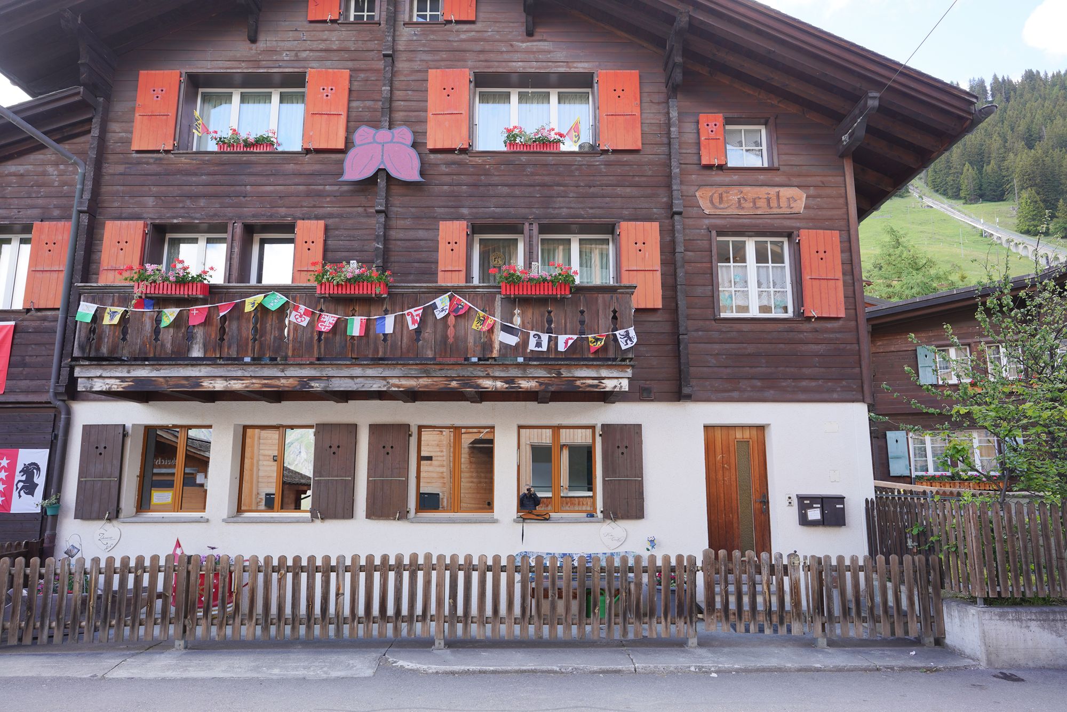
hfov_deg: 73.7
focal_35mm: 24
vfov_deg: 53.1
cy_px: 356
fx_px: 711
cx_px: 534
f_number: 4.5
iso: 100
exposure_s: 1/100
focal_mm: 24
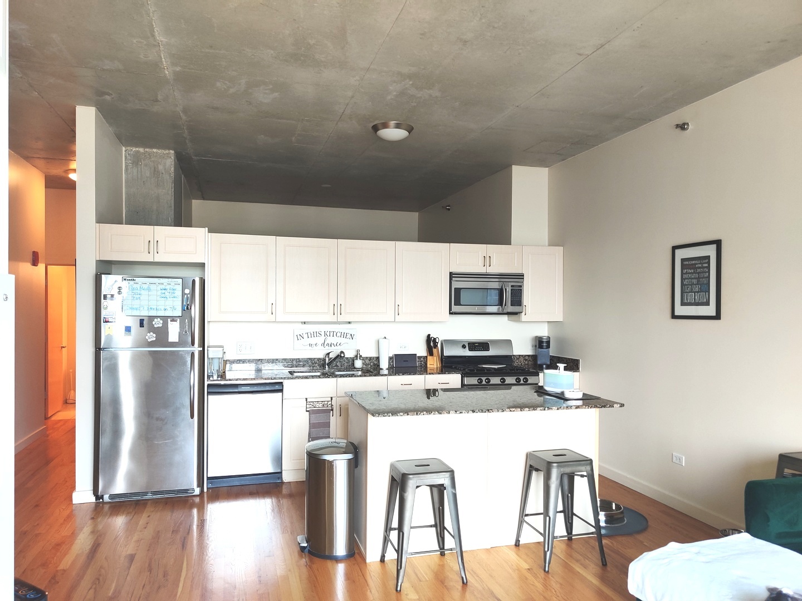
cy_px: 300
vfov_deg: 51.4
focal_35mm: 27
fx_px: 626
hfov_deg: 65.3
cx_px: 401
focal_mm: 4.75
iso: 160
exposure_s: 1/50
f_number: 1.65
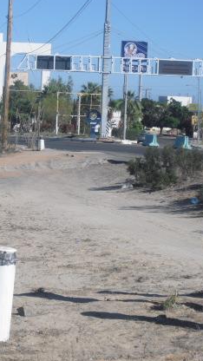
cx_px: 21
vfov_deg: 17.3
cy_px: 169
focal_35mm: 124
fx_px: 1187
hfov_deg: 9.7
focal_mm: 13.1
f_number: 11.6
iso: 64
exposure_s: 1/100
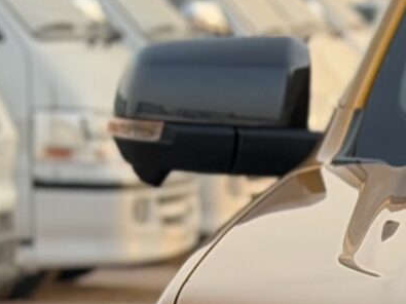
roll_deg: -0.1
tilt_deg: -8.3
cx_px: 982
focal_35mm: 311
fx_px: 3647
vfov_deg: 4.7
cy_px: 515
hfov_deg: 6.1
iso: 64
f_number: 1.78
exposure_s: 1/538
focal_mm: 6.76
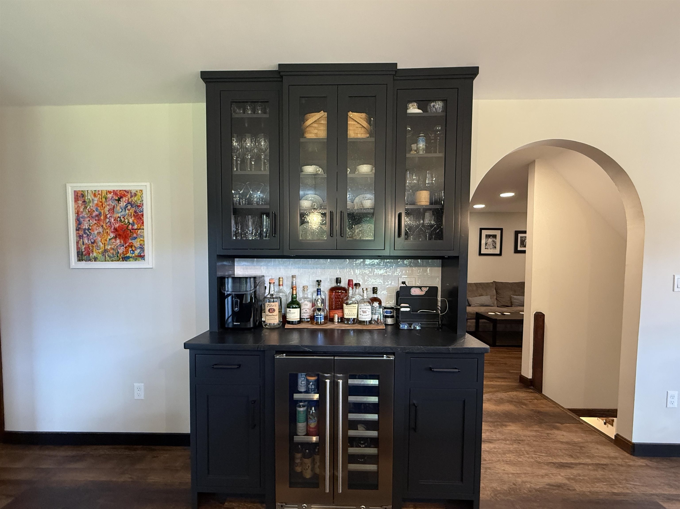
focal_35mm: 14
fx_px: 275
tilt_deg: +1.8
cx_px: 340
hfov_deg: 102.1
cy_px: 254
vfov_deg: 85.6
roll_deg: +0.8
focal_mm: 2.22
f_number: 2.2
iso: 400
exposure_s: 1/60
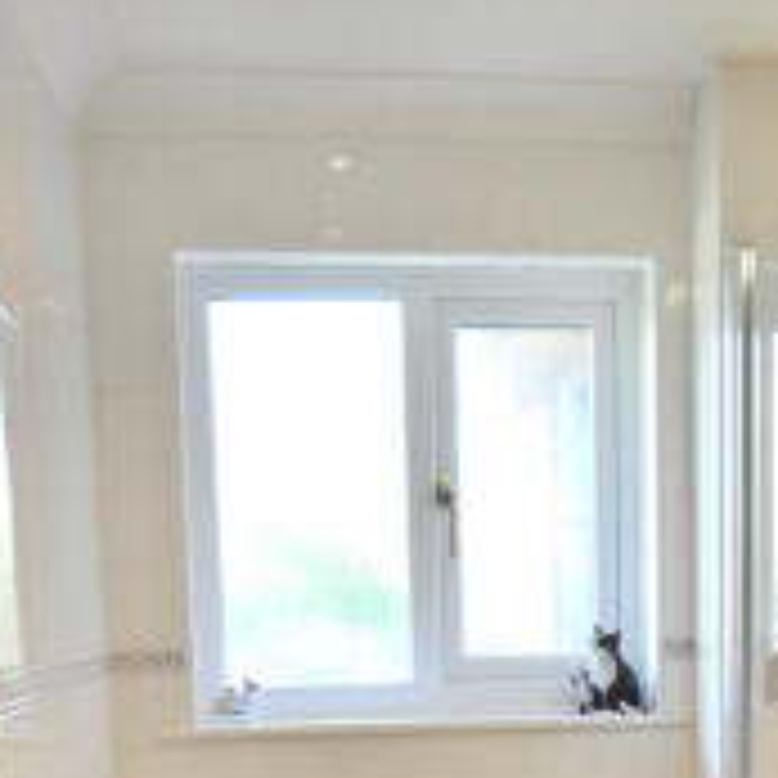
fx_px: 1475
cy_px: 857
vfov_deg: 27.1
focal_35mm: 58
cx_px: 598
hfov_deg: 29.0
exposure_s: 1/60
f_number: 4
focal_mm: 18
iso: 200
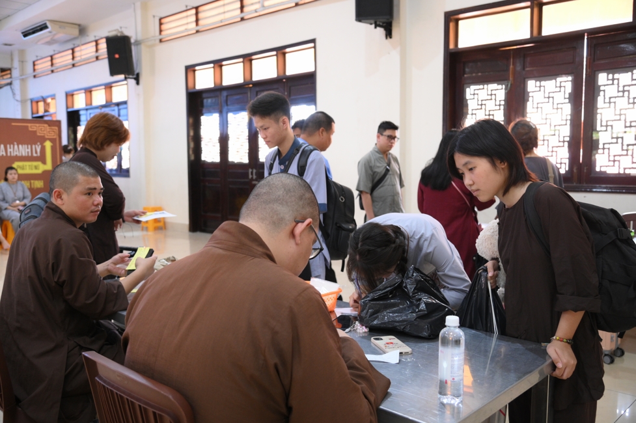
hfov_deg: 58.8
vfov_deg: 41.1
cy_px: 212
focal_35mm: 32
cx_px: 318
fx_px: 565
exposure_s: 1/100
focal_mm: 32
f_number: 4
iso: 3200
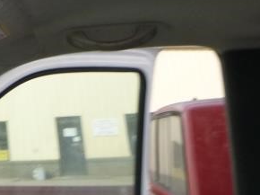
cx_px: -62
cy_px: -66
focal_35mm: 69
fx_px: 518
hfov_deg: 25.1
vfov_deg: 19.5
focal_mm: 4.5
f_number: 3.9
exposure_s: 1/60
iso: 160
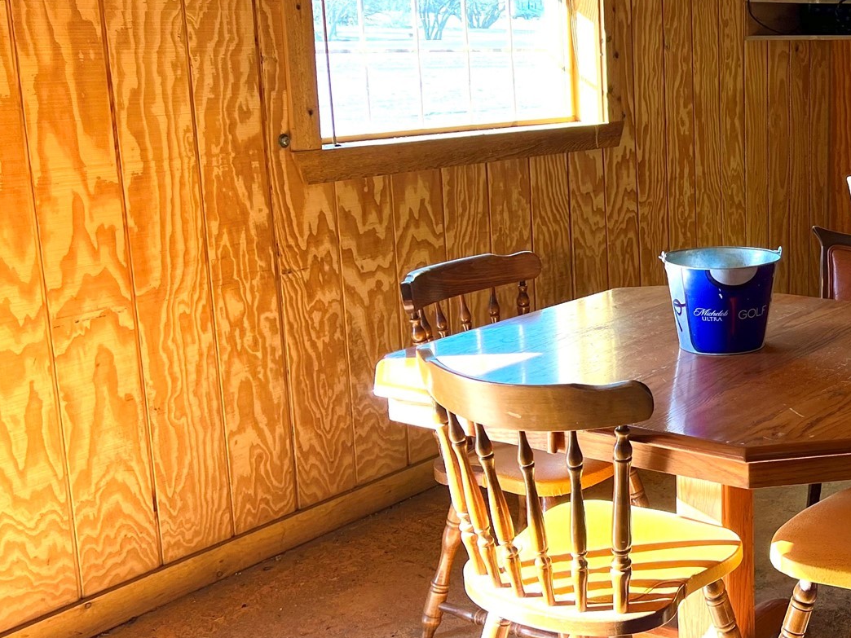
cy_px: 277
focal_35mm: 51
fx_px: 1254
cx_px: 783
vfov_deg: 28.5
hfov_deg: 35.1
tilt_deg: -10.8
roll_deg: +0.1
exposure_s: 1/127
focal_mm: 5.7
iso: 64
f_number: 1.5
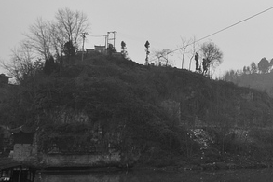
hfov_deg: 38.6
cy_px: 123
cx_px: 292
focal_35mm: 43
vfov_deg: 30.9
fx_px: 326
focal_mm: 12
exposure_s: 1/13
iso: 200
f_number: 4
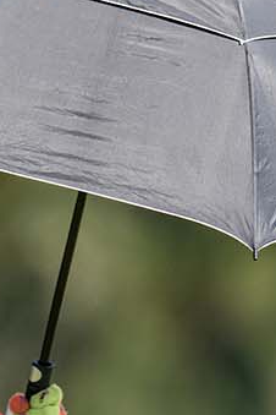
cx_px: 78
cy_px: 419
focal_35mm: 1700
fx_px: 19548
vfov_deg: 1.2
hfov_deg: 0.8
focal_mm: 400
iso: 250
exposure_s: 1/3200
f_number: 3.5
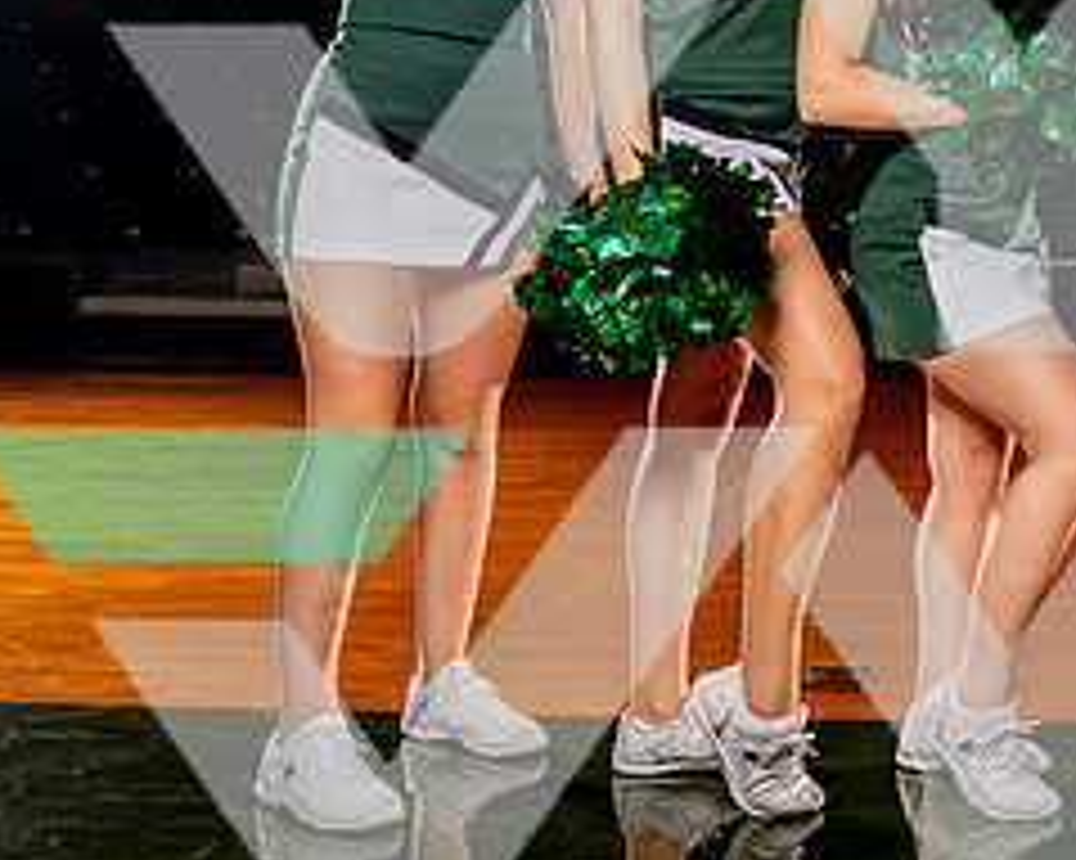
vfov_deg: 20.8
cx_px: 1170
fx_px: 2292
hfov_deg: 24.7
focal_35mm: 72
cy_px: 78
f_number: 5.6
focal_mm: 26
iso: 160
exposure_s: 1/250
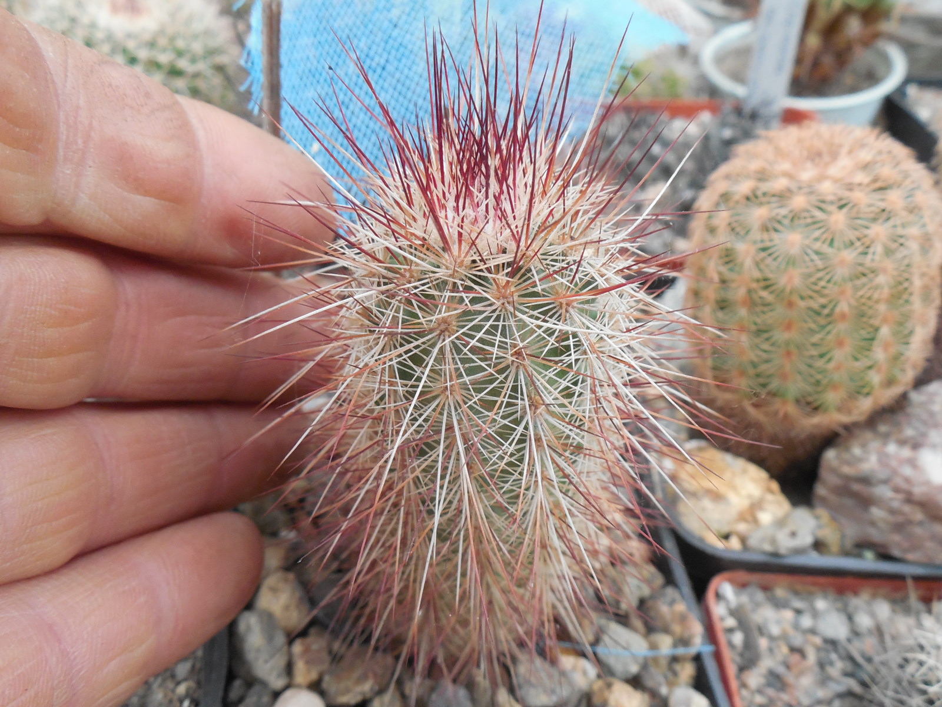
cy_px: 354
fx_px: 844
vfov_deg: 45.4
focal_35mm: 31
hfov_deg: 58.4
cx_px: 471
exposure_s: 1/20
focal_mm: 5.6
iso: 400
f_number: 3.6
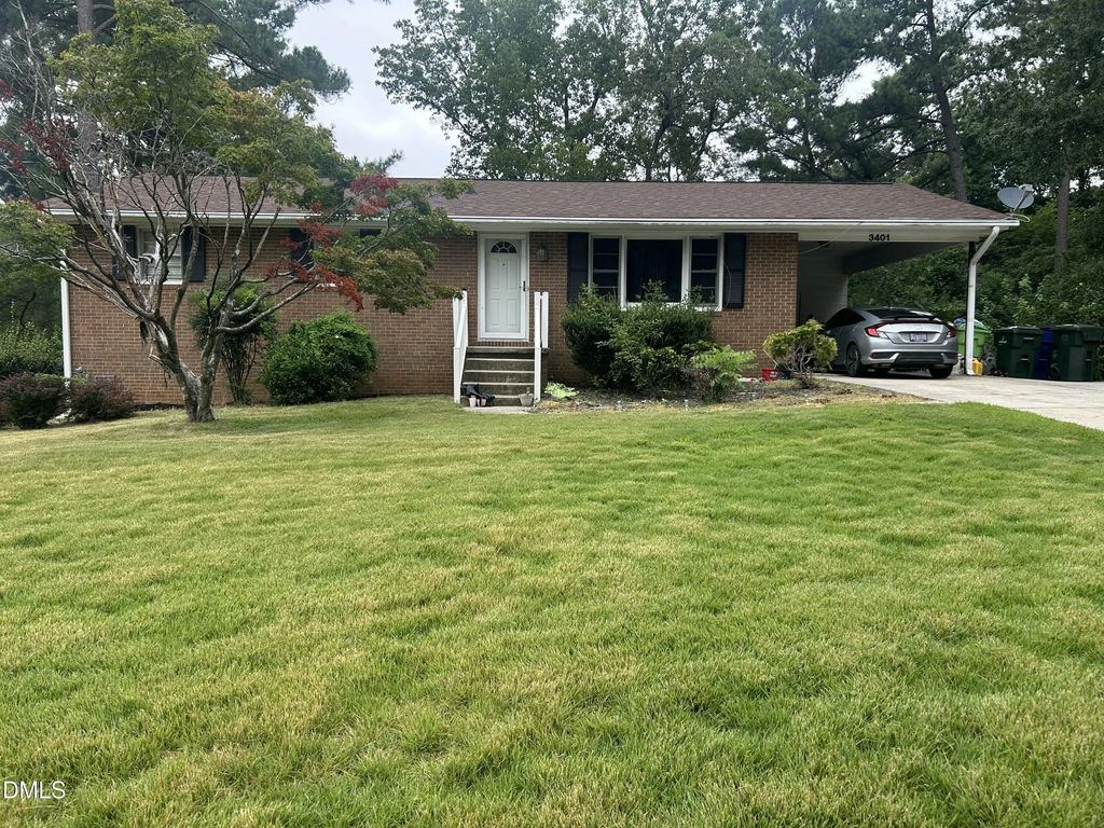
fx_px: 829
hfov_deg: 67.3
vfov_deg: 53.1
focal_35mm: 26
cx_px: 552
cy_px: 414
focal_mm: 5.7
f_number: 1.5
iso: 50
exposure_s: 1/748
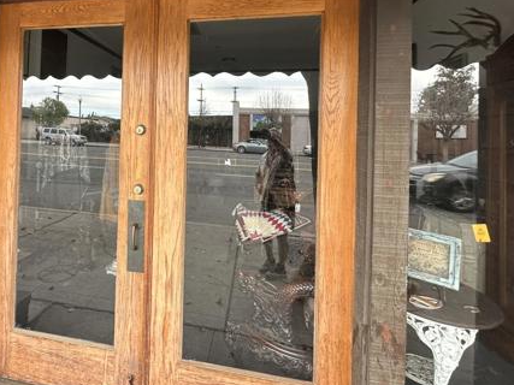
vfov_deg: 61.9
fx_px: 312
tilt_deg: -1.1
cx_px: 187
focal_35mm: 21
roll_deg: -1.8
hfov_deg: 77.3
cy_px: 130
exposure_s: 1/99
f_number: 2.2
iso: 125
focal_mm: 2.22
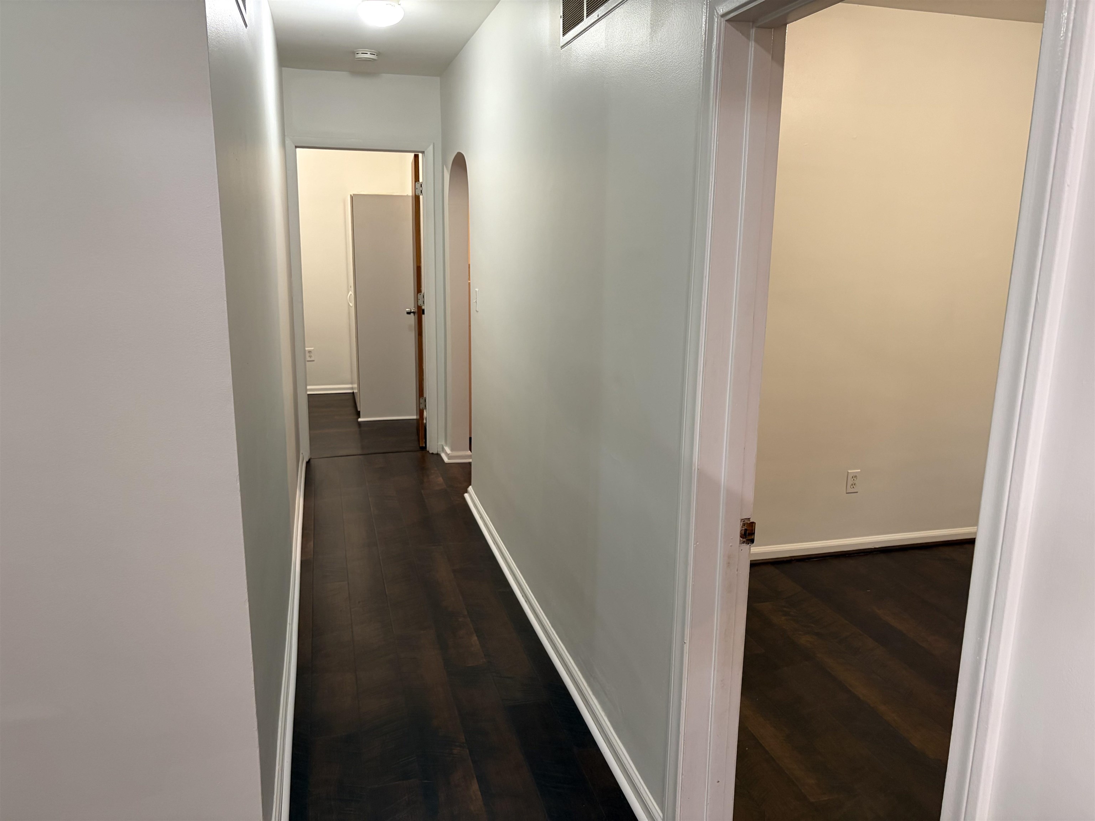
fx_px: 822
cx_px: 548
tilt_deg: -12.4
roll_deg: +0.3
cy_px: 410
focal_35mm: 26
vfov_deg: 53.1
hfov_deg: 67.3
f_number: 1.6
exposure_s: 1/60
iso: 200
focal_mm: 5.96
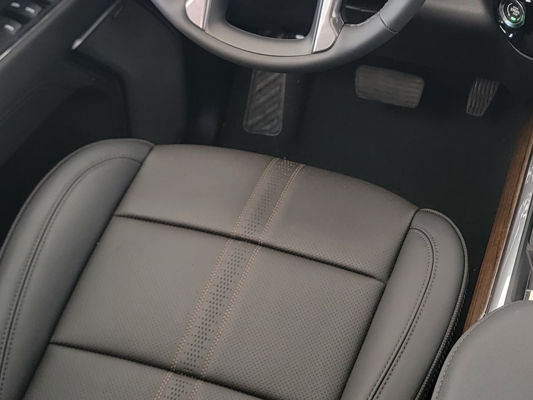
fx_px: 939
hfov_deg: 31.3
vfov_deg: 23.7
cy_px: 90
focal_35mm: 61
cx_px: 378
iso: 500
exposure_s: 1/40
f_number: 1.8
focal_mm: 6.7
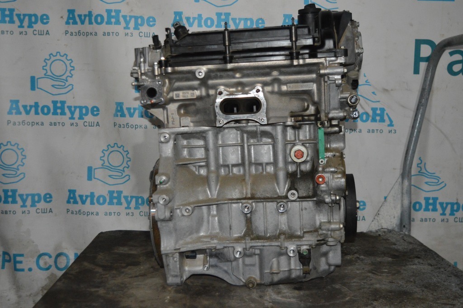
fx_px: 559
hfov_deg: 45.0
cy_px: 154
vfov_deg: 30.8
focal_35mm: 44
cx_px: 232
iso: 2800
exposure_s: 1/60
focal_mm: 29
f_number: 4.2
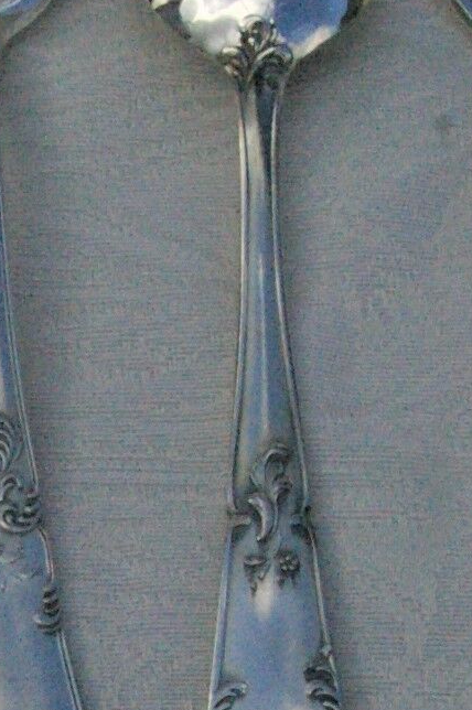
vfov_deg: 11.0
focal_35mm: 182
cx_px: -163
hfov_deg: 7.4
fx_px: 3587
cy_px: 973
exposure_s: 1/1000
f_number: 16
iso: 1600
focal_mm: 26
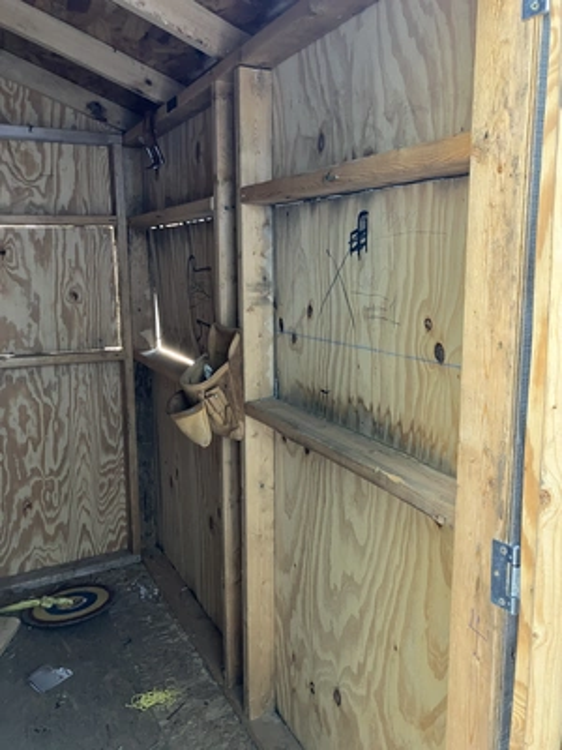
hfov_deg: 49.7
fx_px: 606
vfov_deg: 63.4
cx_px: 281
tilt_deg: -12.7
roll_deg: +1.4
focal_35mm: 28
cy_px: 375
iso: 160
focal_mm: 3.99
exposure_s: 1/60
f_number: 1.8
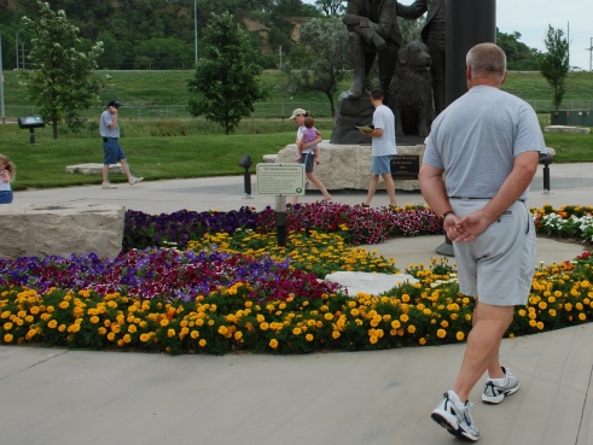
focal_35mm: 47
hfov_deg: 39.0
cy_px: 159
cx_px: 467
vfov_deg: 30.7
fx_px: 806
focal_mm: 20
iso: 100
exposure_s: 1/200
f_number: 7.1
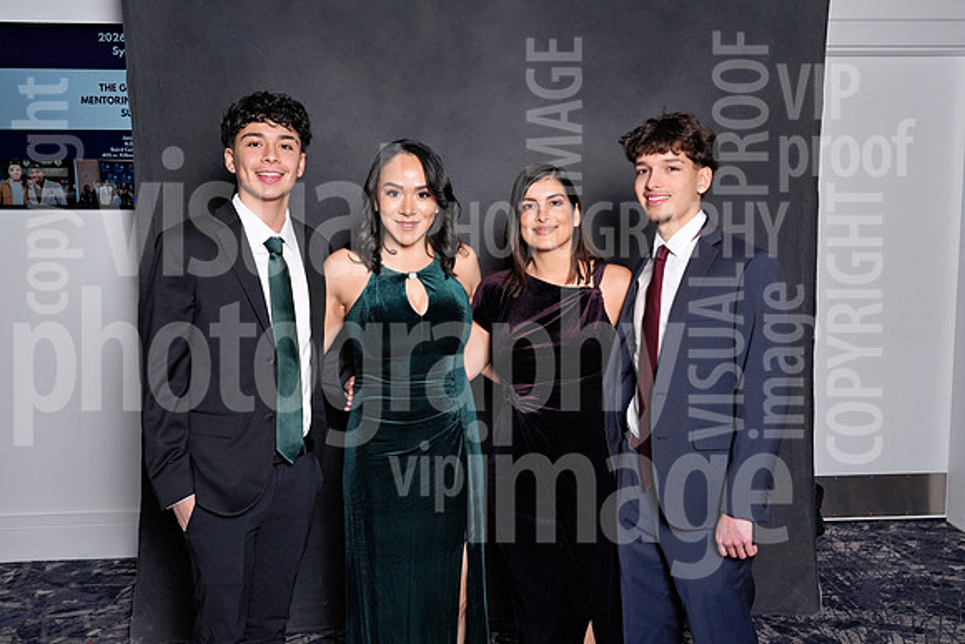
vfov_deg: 33.0
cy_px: 322
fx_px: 1086
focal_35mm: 40
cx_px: 482
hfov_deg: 47.9
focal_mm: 27
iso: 640
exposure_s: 1/125
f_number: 8
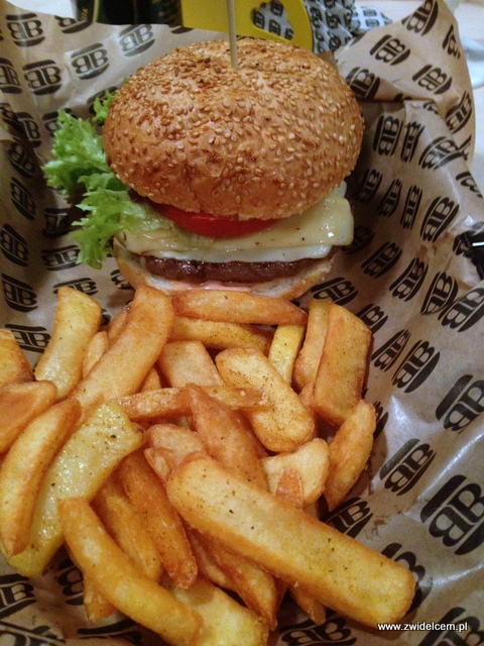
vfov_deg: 55.4
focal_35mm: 33
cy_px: 323
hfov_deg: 42.9
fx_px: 615
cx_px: 242
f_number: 2.4
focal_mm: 4.12
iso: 320
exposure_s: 1/20
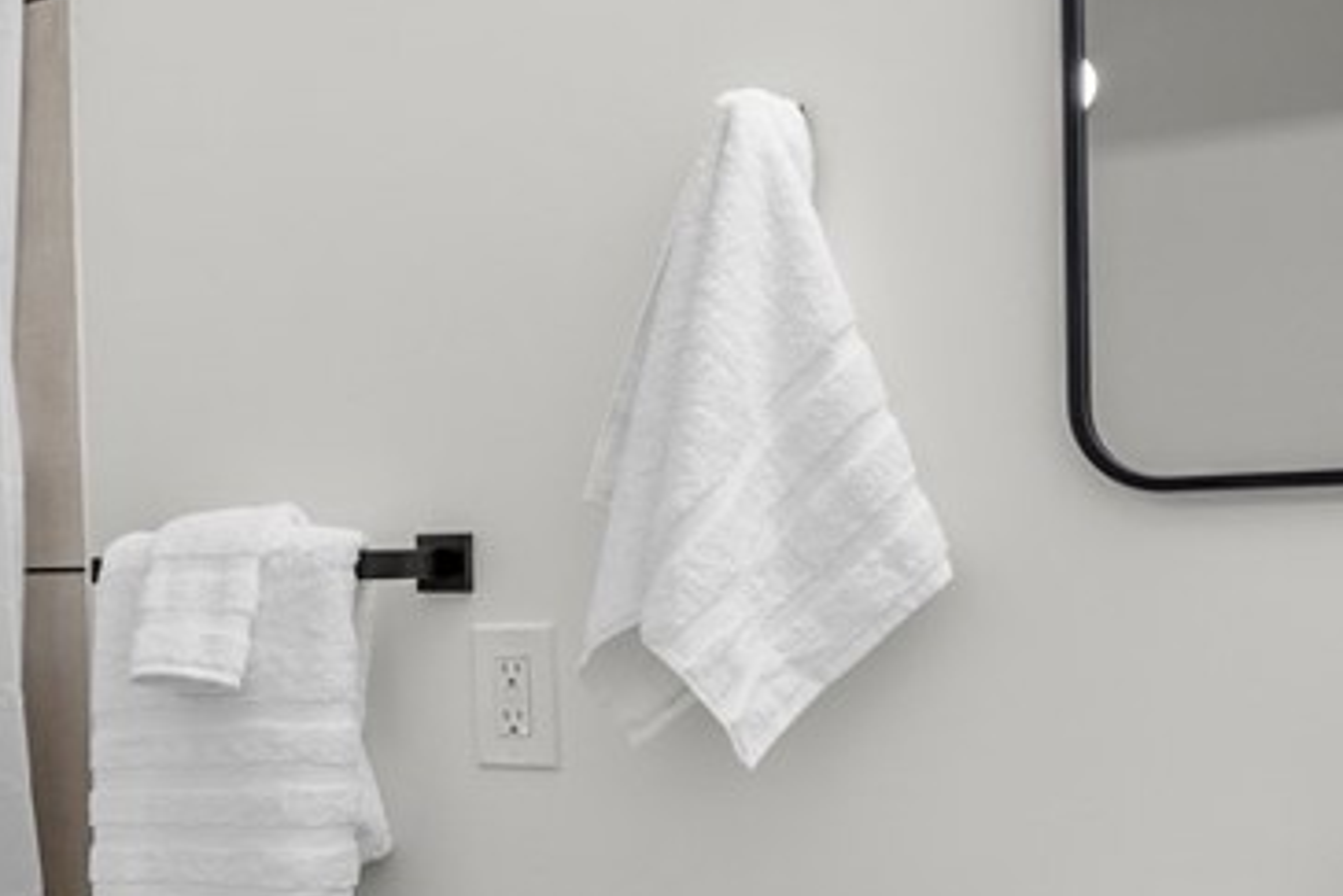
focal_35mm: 45
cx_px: 258
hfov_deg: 41.6
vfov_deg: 29.6
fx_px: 1679
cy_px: 610
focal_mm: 16
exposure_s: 1/60
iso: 2000
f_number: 5
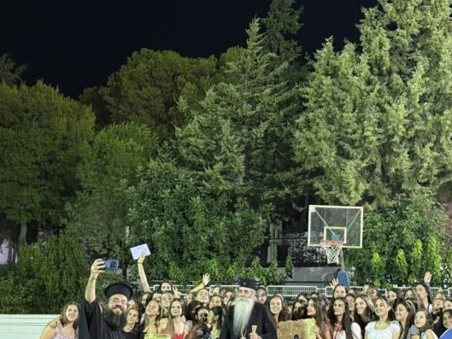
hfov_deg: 28.3
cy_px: 205
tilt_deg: +5.1
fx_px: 888
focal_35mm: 68
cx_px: 311
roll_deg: -0.4
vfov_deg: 21.6
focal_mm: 6.76
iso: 640
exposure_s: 1/25
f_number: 1.78
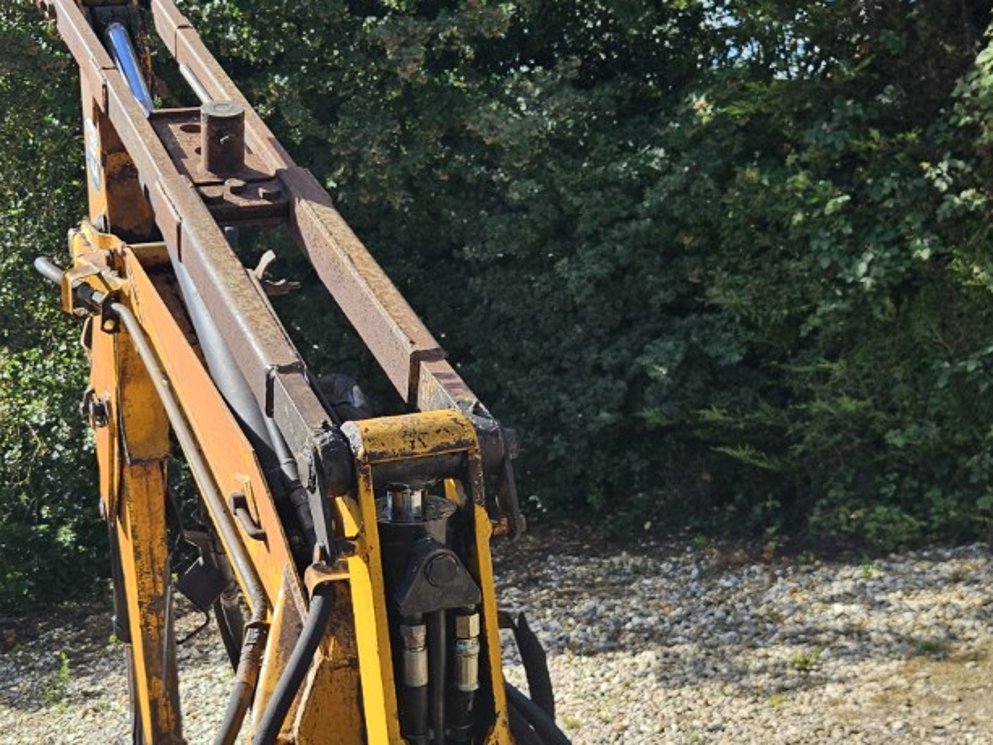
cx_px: 395
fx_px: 1549
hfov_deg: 35.4
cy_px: 515
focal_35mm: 54
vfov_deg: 26.8
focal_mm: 5.4
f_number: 1.8
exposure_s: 1/1123
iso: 25
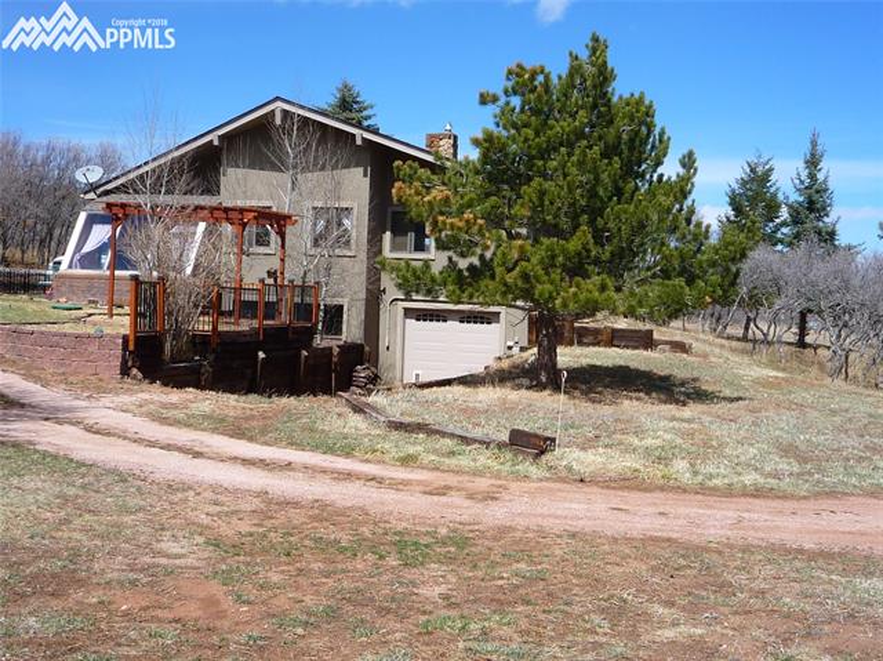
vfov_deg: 30.8
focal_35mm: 47
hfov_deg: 40.5
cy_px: 330
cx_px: 442
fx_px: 1198
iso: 100
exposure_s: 1/400
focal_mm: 5.8
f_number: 5.6
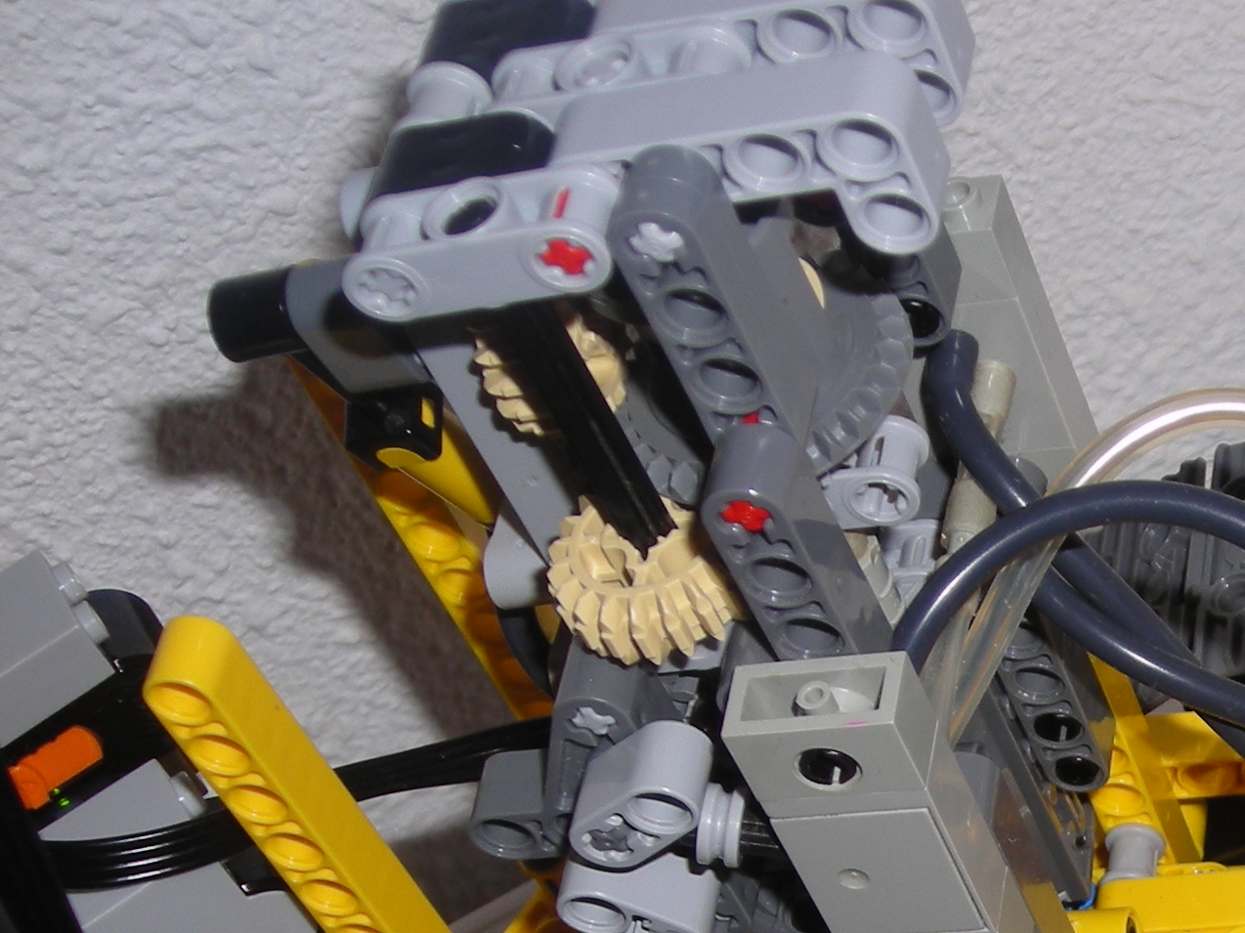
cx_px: 1276
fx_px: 3021
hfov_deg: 22.3
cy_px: 910
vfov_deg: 17.2
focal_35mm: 84
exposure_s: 1/60
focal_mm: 6.3
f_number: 3.2
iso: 50
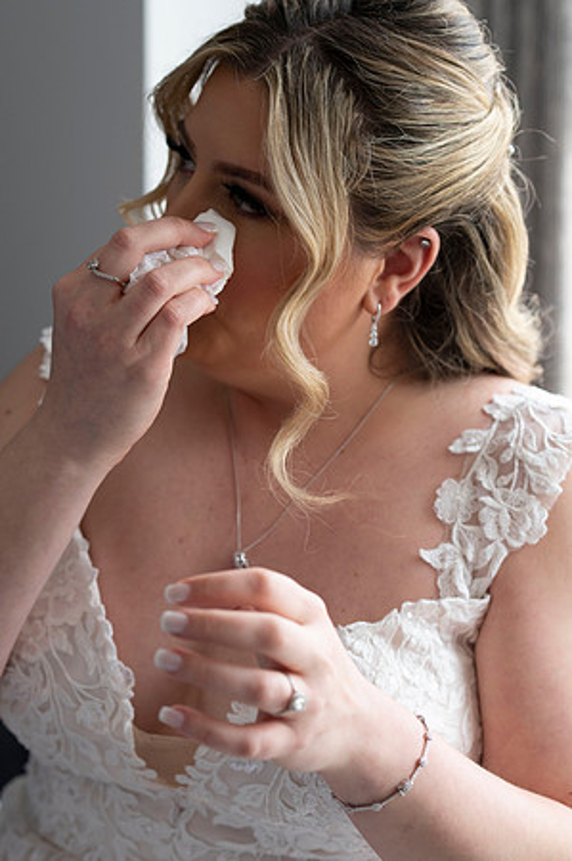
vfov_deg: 23.9
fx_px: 2030
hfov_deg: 16.0
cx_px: 286
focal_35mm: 85
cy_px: 430
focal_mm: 85
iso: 1600
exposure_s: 1/800
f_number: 4
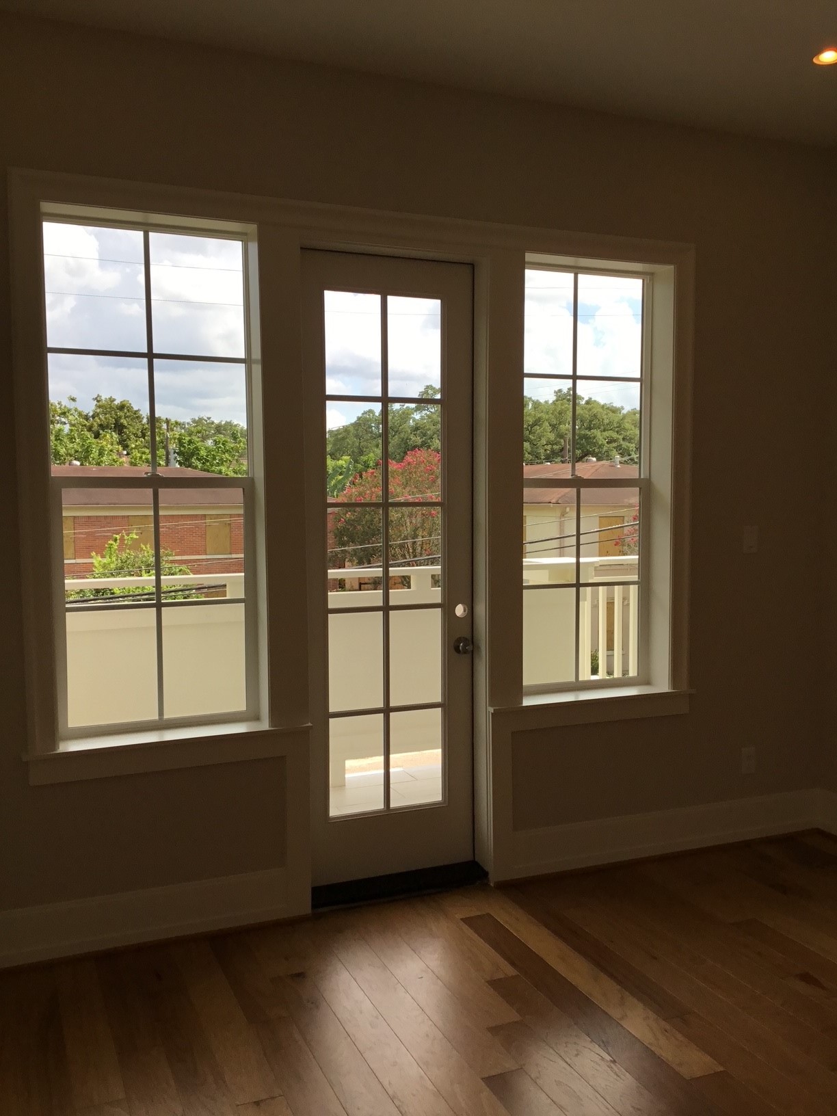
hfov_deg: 45.4
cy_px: 558
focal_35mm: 31
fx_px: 999
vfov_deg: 58.4
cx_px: 418
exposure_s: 1/370
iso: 25
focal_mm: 3.3
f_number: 2.4
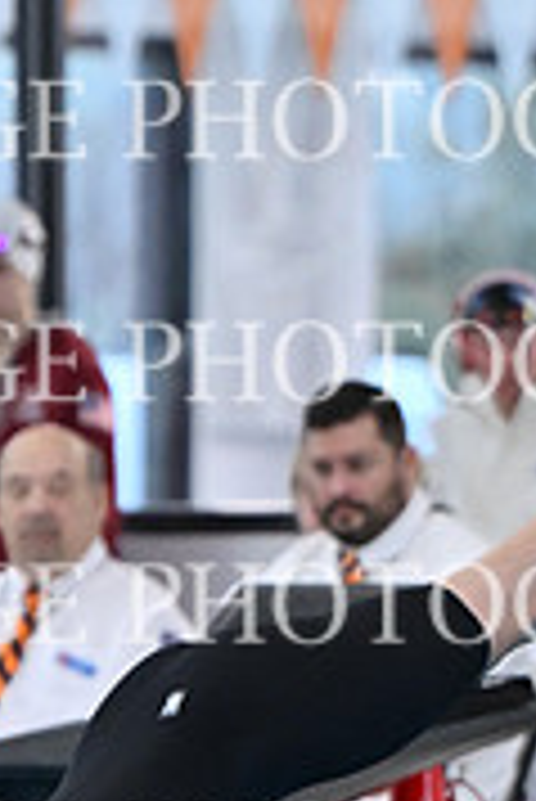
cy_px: 724
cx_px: 92
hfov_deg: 2.7
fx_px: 11412
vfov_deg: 4.0
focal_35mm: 512
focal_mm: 105
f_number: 2.8
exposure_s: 1/1000
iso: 1600
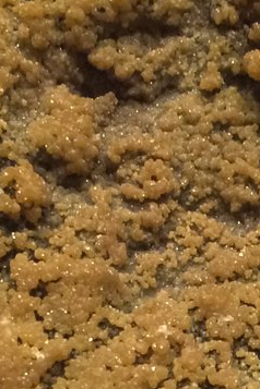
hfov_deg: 10.0
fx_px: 1462
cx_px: 296
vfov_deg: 14.8
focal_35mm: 135
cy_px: 438
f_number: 2.2
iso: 320
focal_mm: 4.15
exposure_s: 1/24
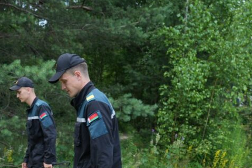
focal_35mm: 75
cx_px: 72
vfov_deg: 17.7
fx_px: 525
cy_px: 176
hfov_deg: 26.7
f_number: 4.5
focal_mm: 35
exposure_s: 1/100
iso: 100
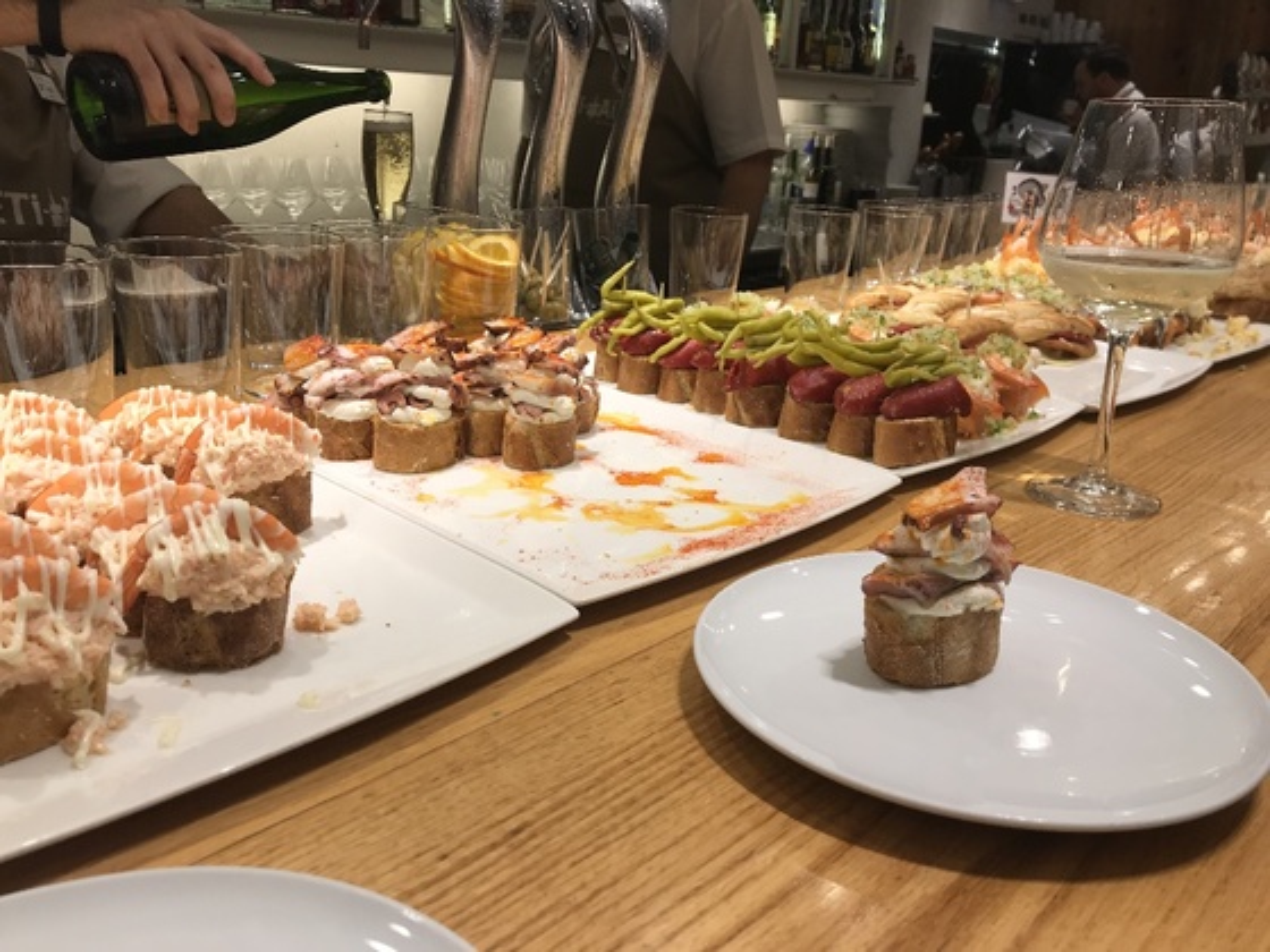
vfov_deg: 49.7
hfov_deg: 63.4
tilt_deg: -17.5
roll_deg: -1.5
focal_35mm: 28
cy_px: 476
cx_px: 635
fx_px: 1027
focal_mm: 3.99
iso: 20
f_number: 1.8
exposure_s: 1/212
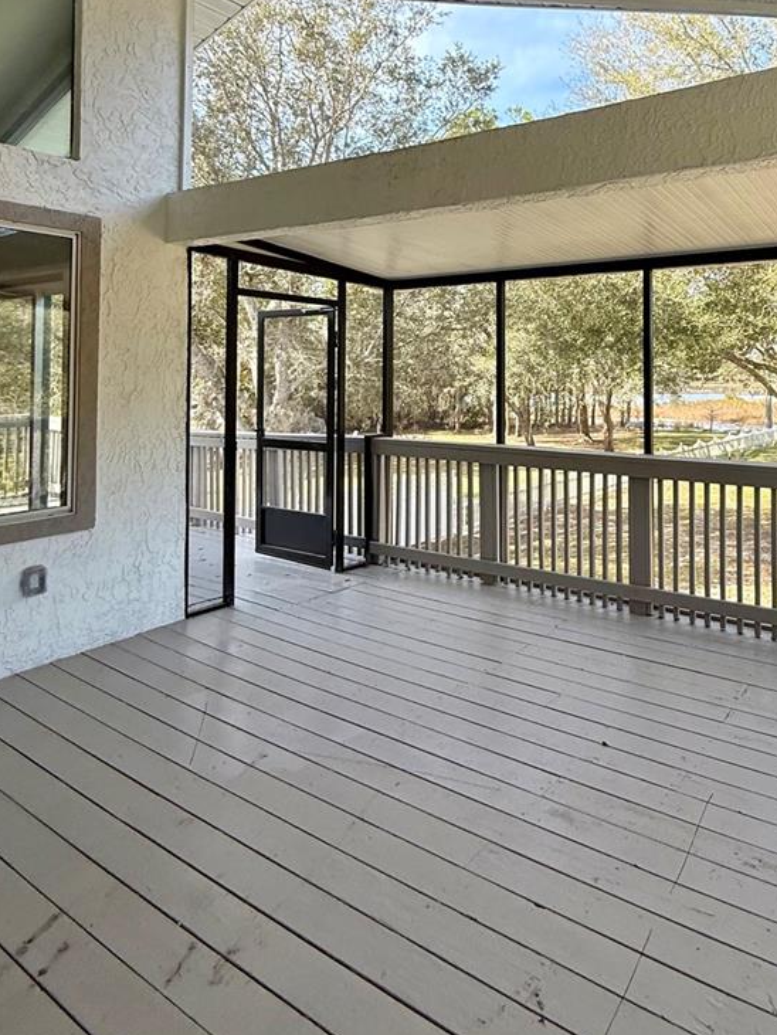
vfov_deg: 72.1
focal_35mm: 23
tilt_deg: +0.9
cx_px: 561
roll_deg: +0.6
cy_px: 360
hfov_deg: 56.6
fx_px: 688
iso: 64
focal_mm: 2.22
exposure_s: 1/274
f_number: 2.2
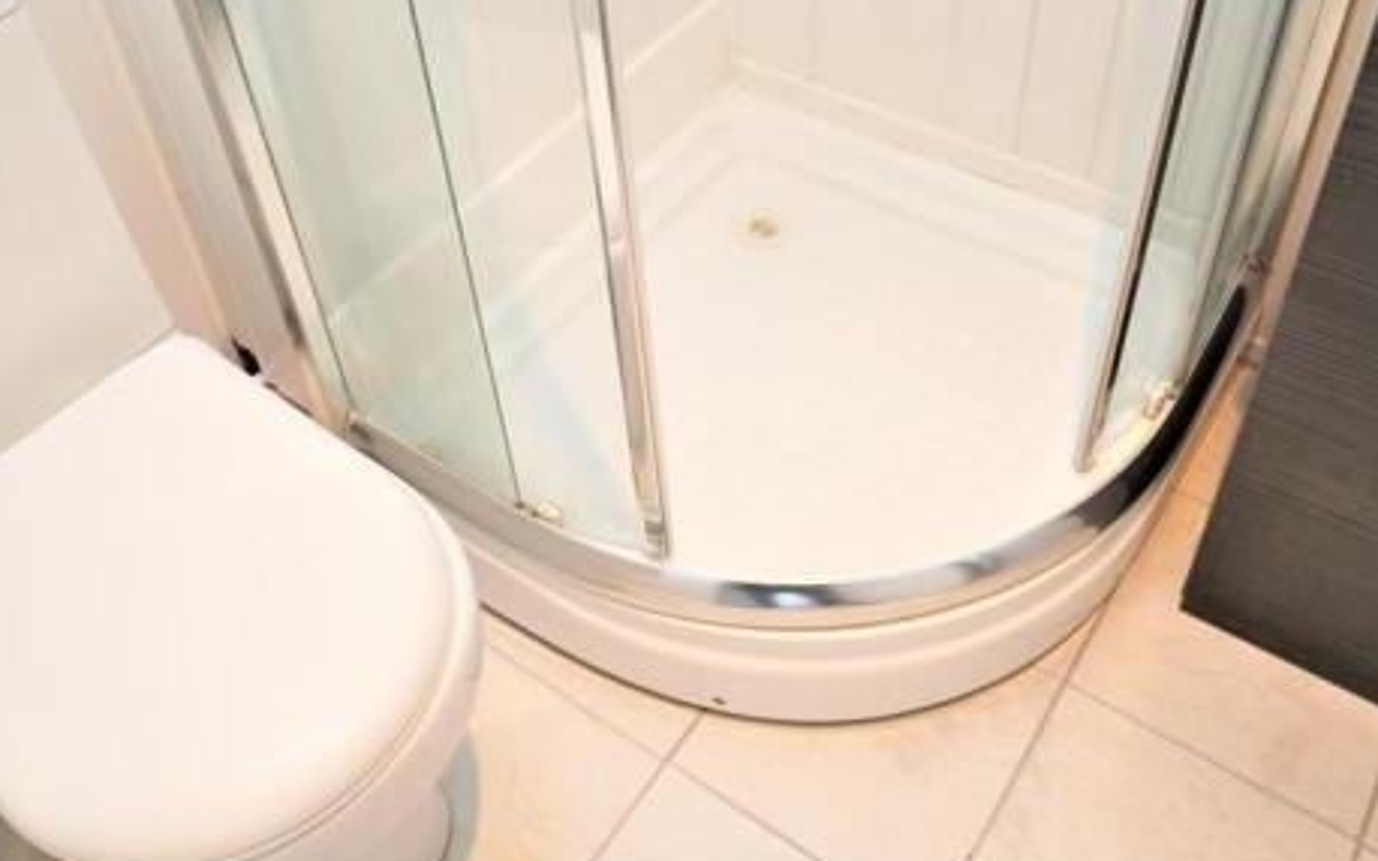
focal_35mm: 35
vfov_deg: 35.5
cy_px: 215
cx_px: 706
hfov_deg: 55.3
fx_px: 1314
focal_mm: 16
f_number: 3.5
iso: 200
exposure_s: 1/15
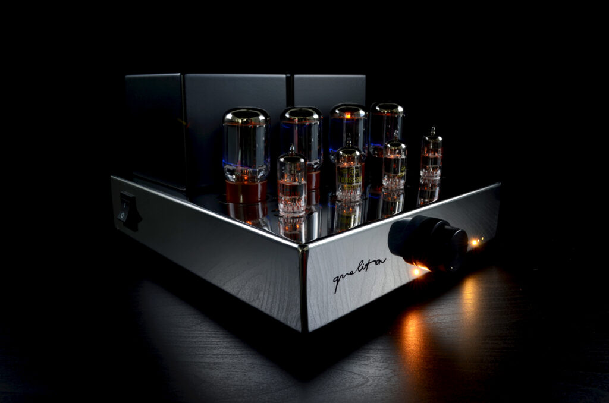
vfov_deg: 47.7
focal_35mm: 27
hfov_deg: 67.5
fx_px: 456
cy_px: 202
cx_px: 304
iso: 100
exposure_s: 30
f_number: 10
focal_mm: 18
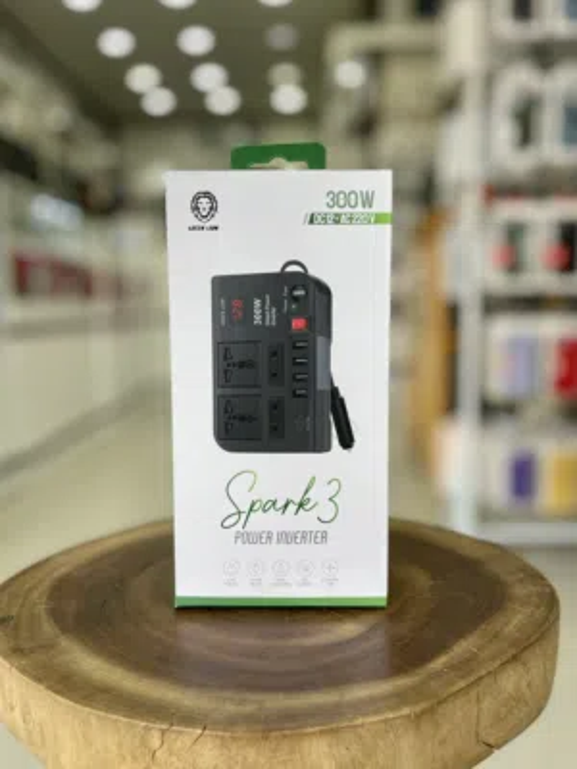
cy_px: 384
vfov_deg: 67.3
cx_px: 288
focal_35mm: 26
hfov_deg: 53.1
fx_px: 578
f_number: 1.6
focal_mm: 5.1
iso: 32
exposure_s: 1/100
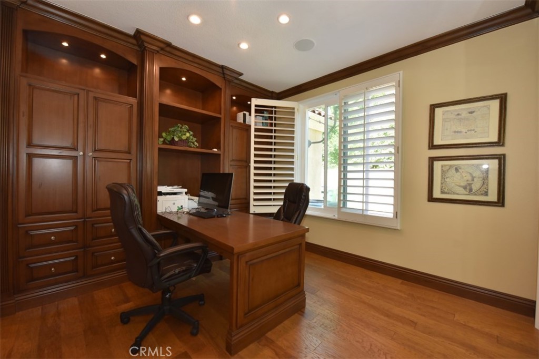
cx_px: 270
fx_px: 210
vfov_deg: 81.2
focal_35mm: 14
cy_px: 180
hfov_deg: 104.2
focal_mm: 14
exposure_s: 1/125
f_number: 5.6
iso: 800
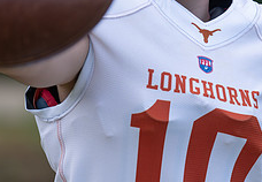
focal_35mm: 471
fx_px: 3470
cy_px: 3
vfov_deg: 3.0
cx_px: 174
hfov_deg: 4.3
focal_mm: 176
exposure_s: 1/400
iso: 100
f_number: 2.8
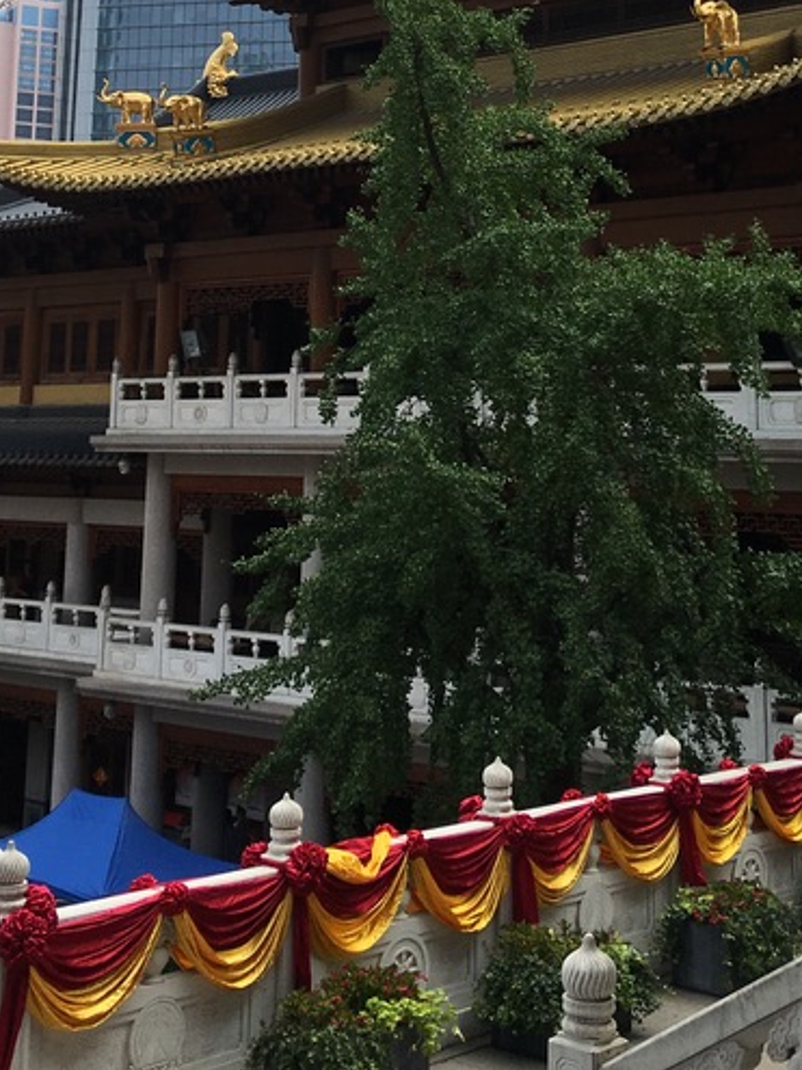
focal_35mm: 60
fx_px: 1854
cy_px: 99
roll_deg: -0.9
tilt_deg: +11.1
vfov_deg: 30.7
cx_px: 441
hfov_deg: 24.4
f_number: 2.2
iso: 25
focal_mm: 4.15
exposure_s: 1/1672
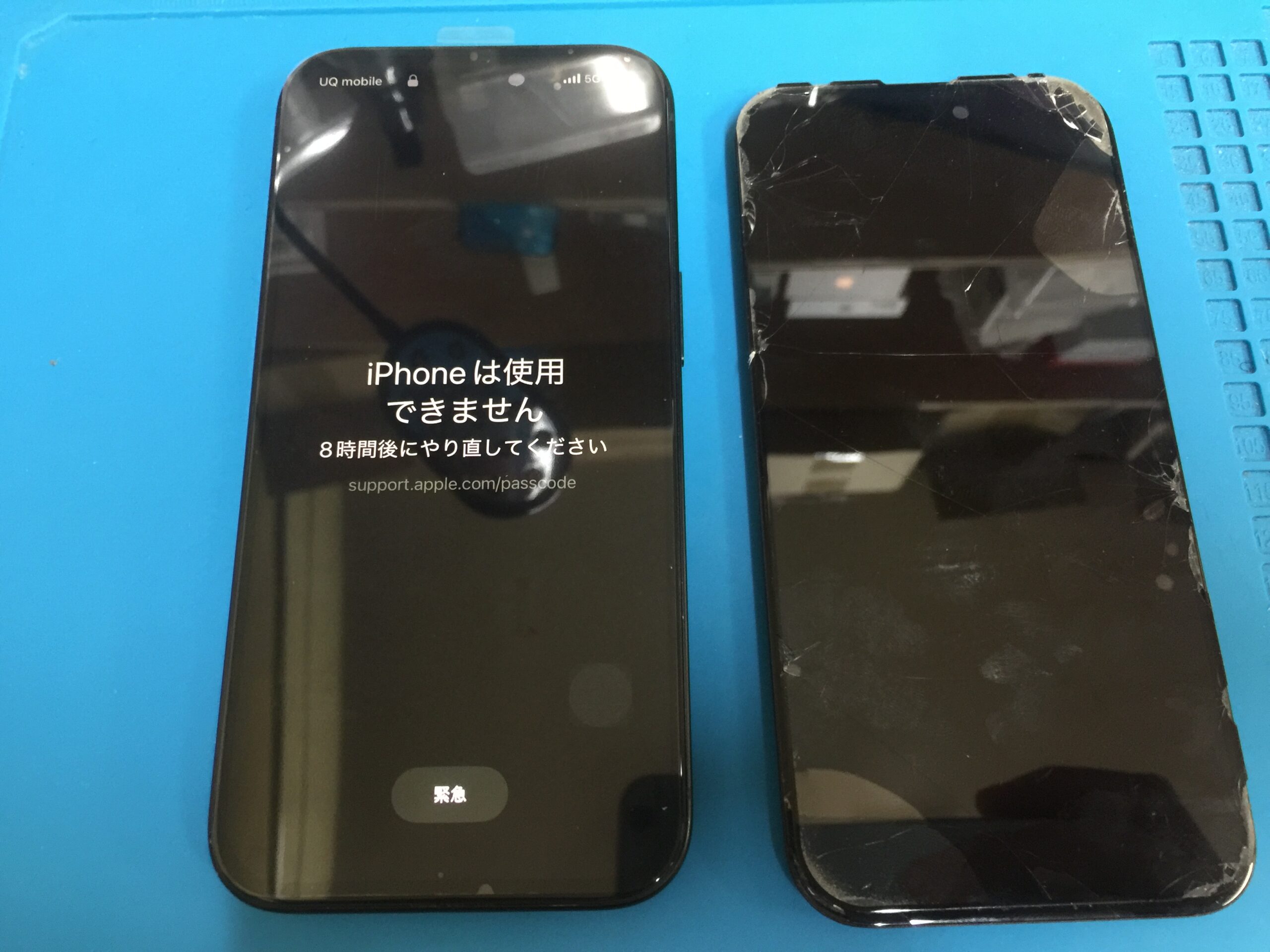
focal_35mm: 29
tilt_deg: -73.4
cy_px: 476
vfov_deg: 48.2
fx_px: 1064
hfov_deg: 61.7
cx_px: 635
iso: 125
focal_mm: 4.15
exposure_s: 1/17
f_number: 2.2
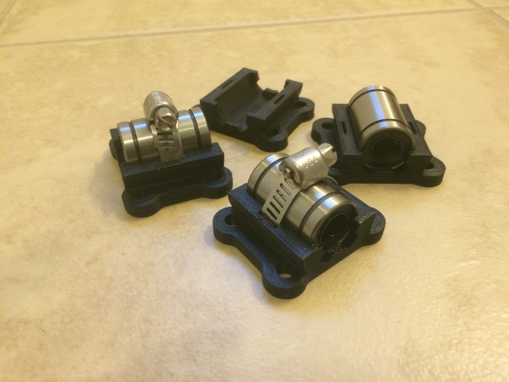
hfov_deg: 61.7
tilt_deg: -41.4
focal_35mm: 29
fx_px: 426
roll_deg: +1.0
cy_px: 191
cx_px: 254
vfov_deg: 48.2
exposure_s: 1/20
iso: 320
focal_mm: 4.15
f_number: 2.2
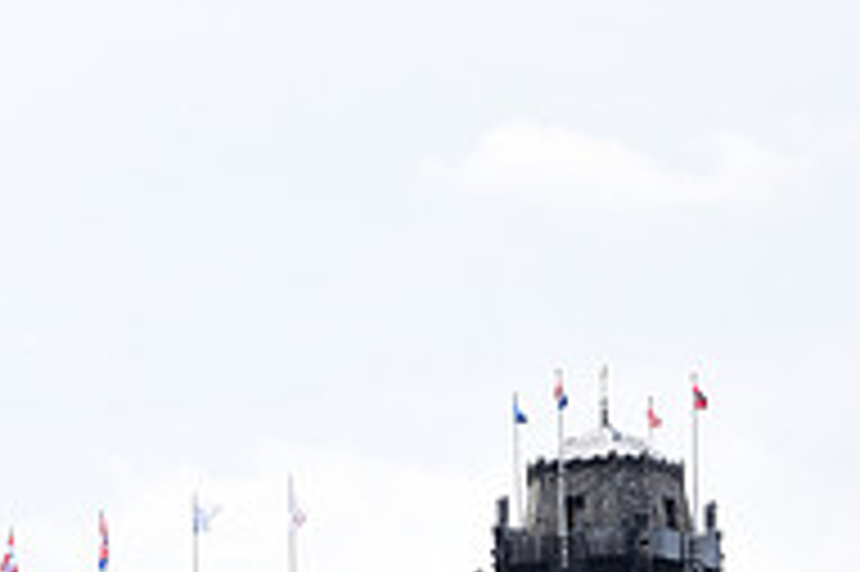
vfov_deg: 6.2
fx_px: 5227
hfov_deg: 9.4
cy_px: 831
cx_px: 117
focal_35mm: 219
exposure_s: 1/400
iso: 200
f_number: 10
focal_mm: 72
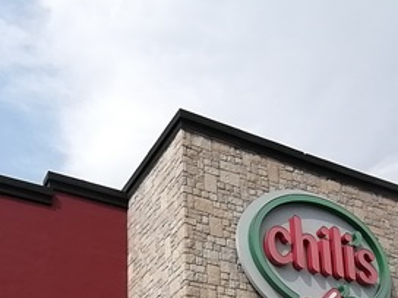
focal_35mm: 50
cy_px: 402
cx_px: 164
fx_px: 575
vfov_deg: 24.7
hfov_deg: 38.1
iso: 50
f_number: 2.4
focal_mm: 2.7
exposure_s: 1/1022
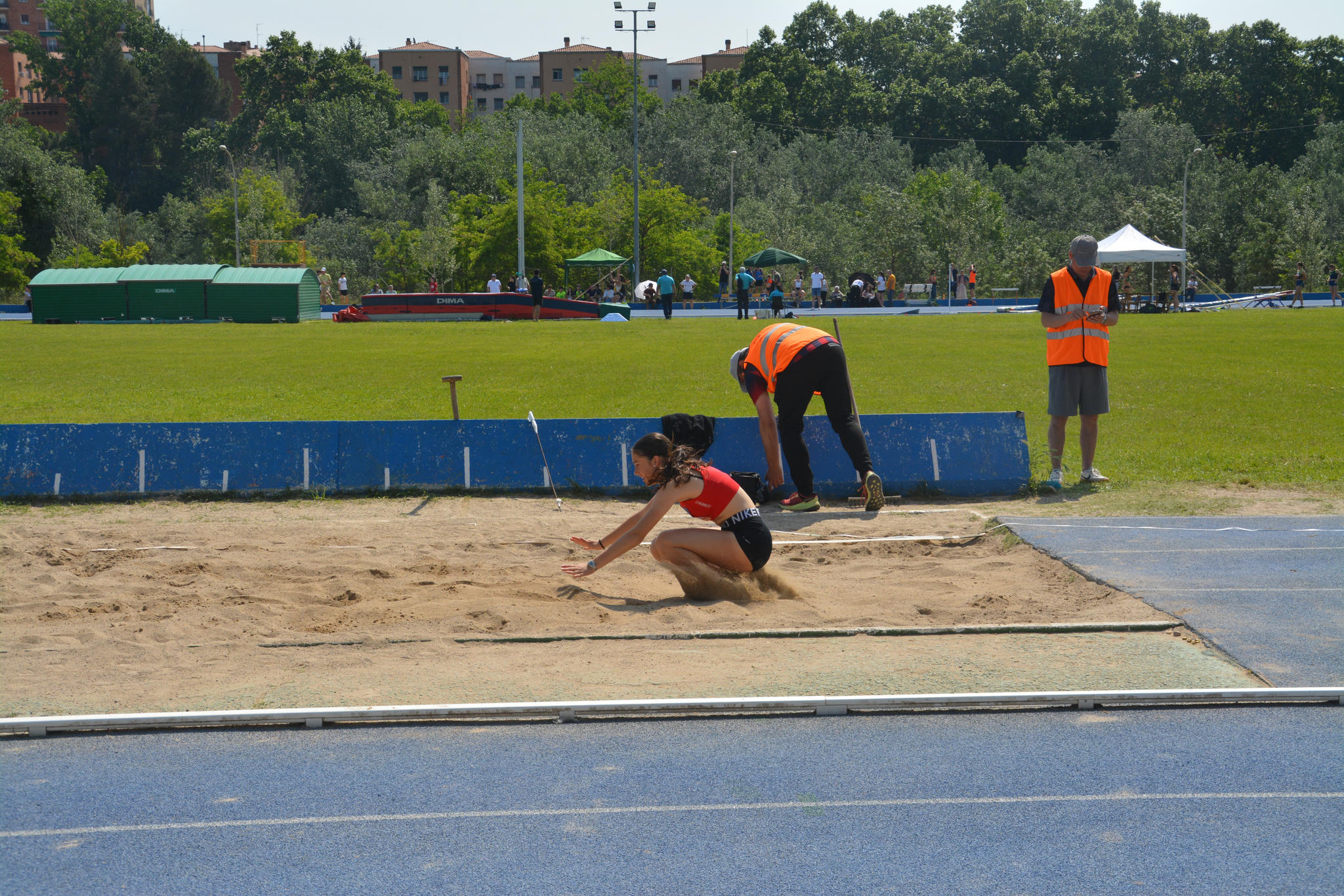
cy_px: 448
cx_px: 672
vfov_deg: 23.8
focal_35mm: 57
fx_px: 2128
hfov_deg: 35.1
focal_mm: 38
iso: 400
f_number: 7.1
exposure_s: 1/1600
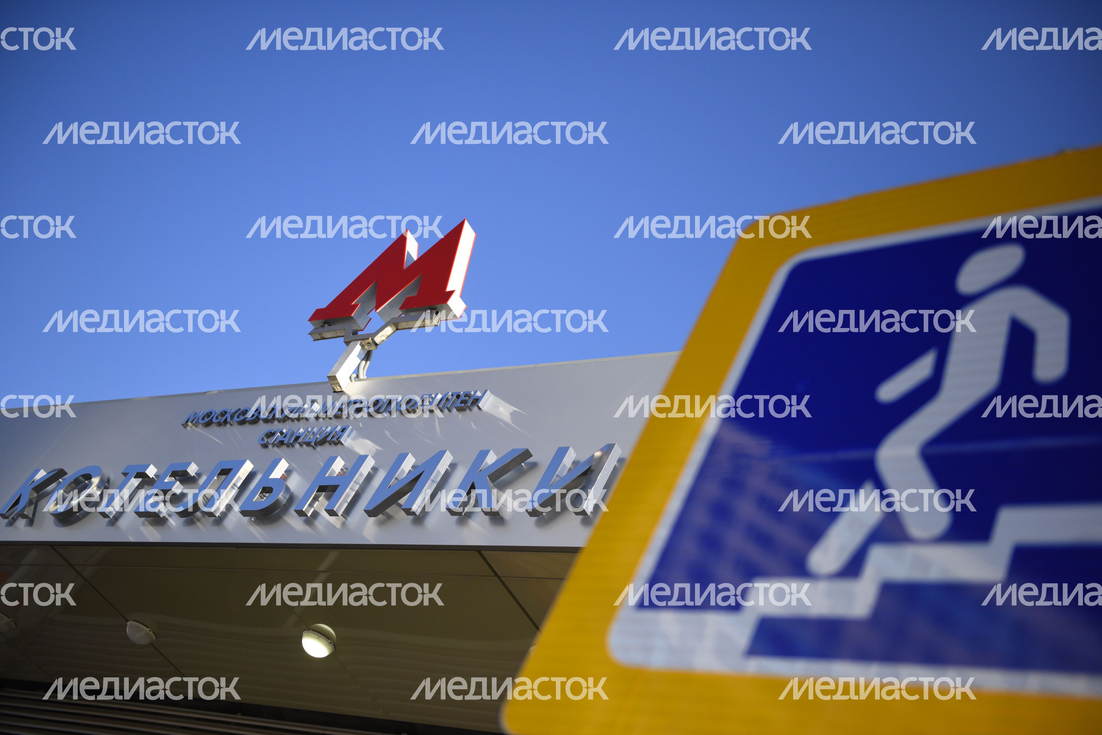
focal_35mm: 48
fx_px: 1470
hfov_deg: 41.1
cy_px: 368
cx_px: 551
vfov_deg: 28.1
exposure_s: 1/8000
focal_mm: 48
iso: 500
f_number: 2.8
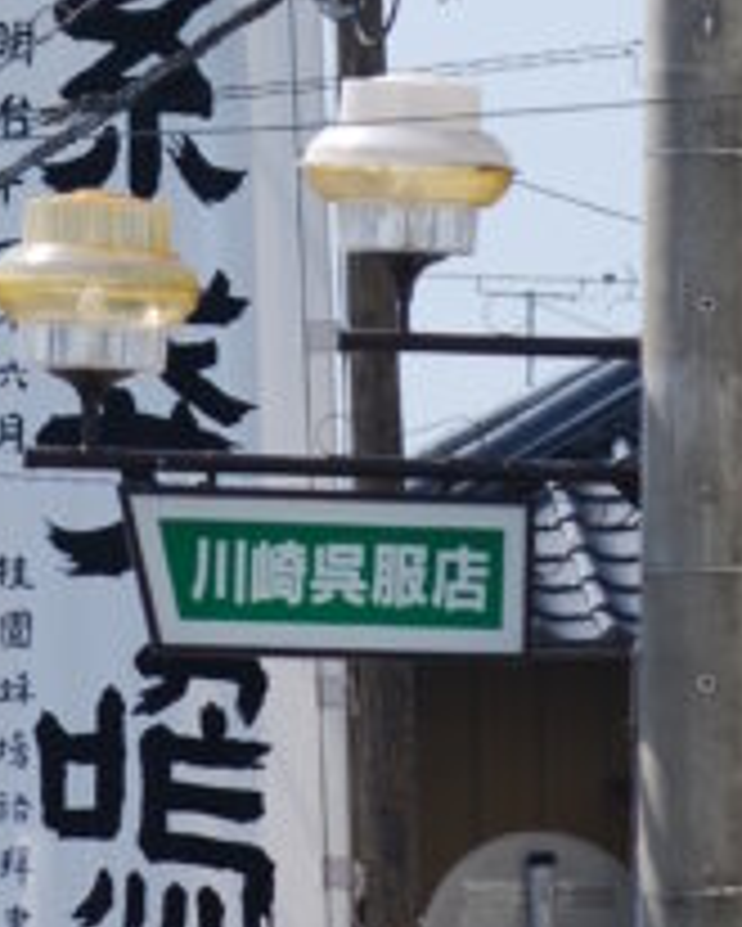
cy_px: 94
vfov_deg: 2.4
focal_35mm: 804
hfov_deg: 1.9
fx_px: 22042
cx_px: 175
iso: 100
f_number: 5.6
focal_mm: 105
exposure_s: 1/500
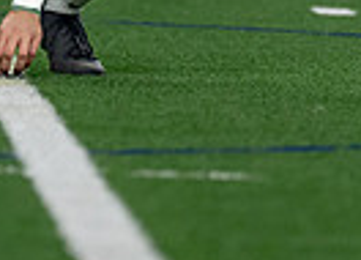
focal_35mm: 1390
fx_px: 14288
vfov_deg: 1.0
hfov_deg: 1.4
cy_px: -226
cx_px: 9
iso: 1600
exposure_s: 1/1000
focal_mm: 200
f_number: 2.8
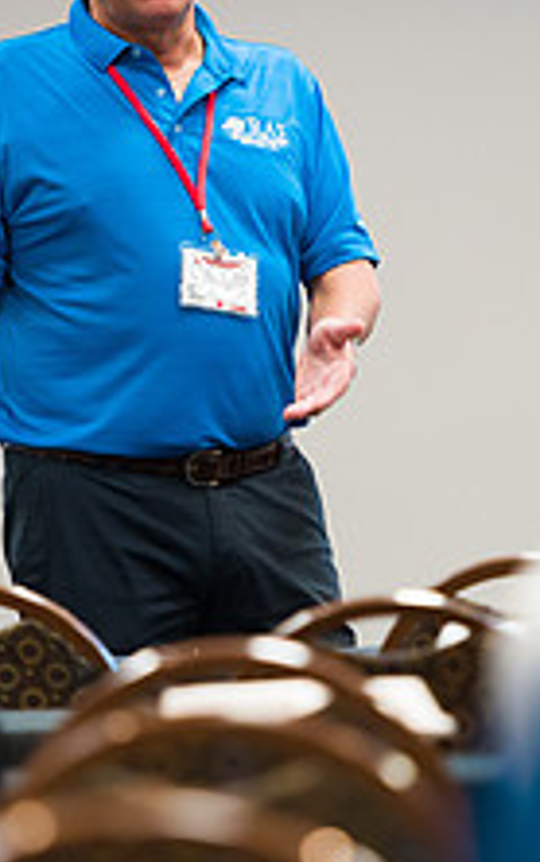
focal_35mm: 372
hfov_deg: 3.5
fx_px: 8748
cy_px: 365
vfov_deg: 5.6
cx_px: 214
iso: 3200
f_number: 3.2
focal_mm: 140
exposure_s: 1/125
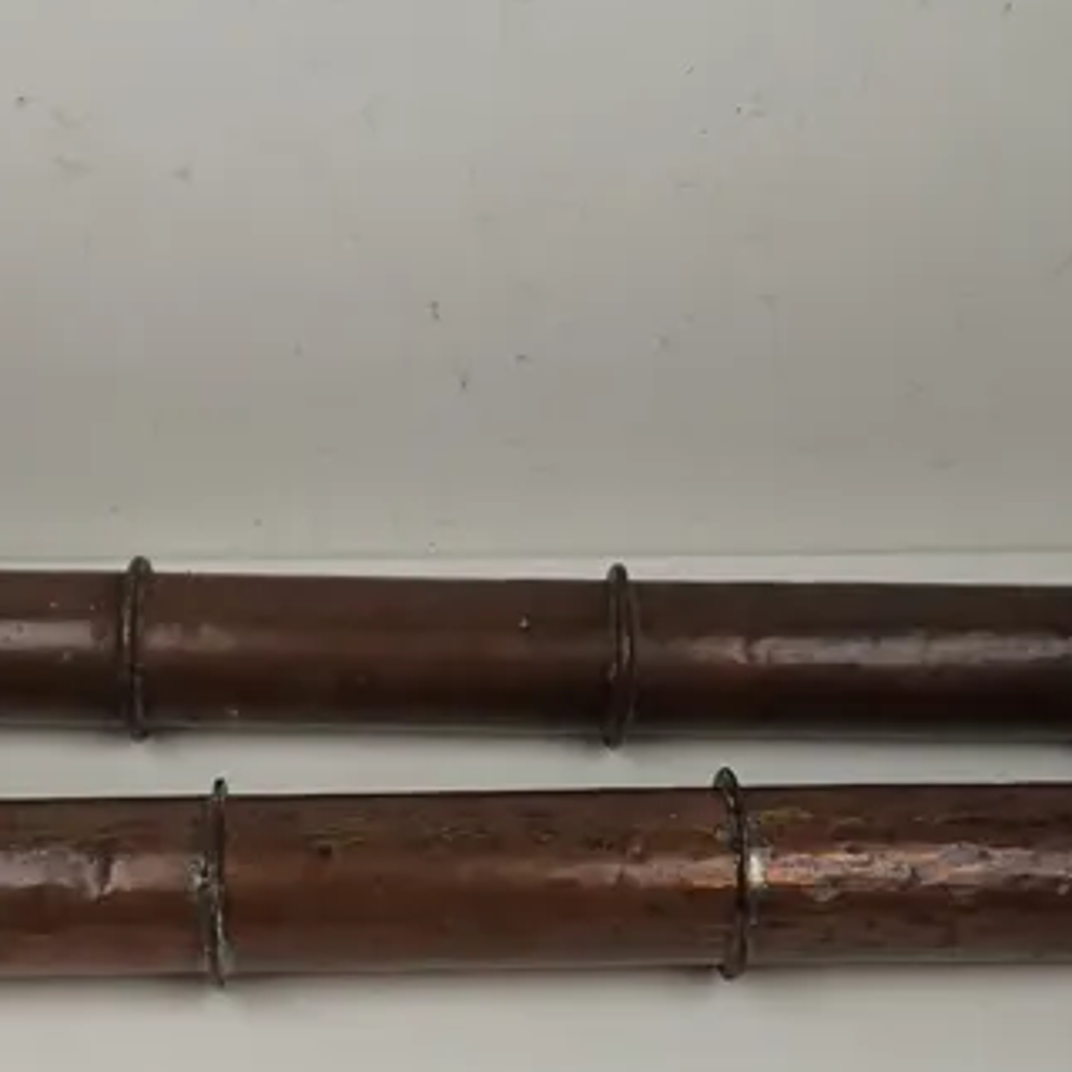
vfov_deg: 39.9
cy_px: 623
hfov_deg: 39.6
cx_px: 358
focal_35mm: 42
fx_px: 1472
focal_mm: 3.33
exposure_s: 1/160
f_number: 2
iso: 100
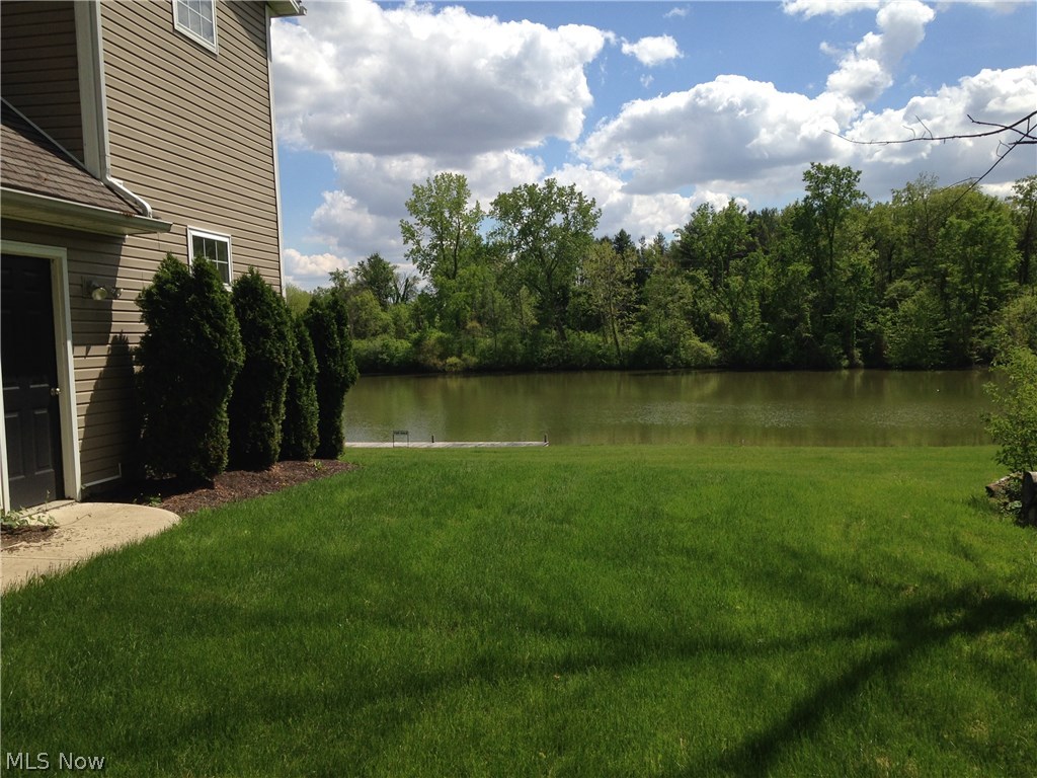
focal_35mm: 33
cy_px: 389
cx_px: 518
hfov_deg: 55.4
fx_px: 989
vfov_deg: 42.9
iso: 50
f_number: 2.4
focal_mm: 4.12
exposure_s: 1/2088
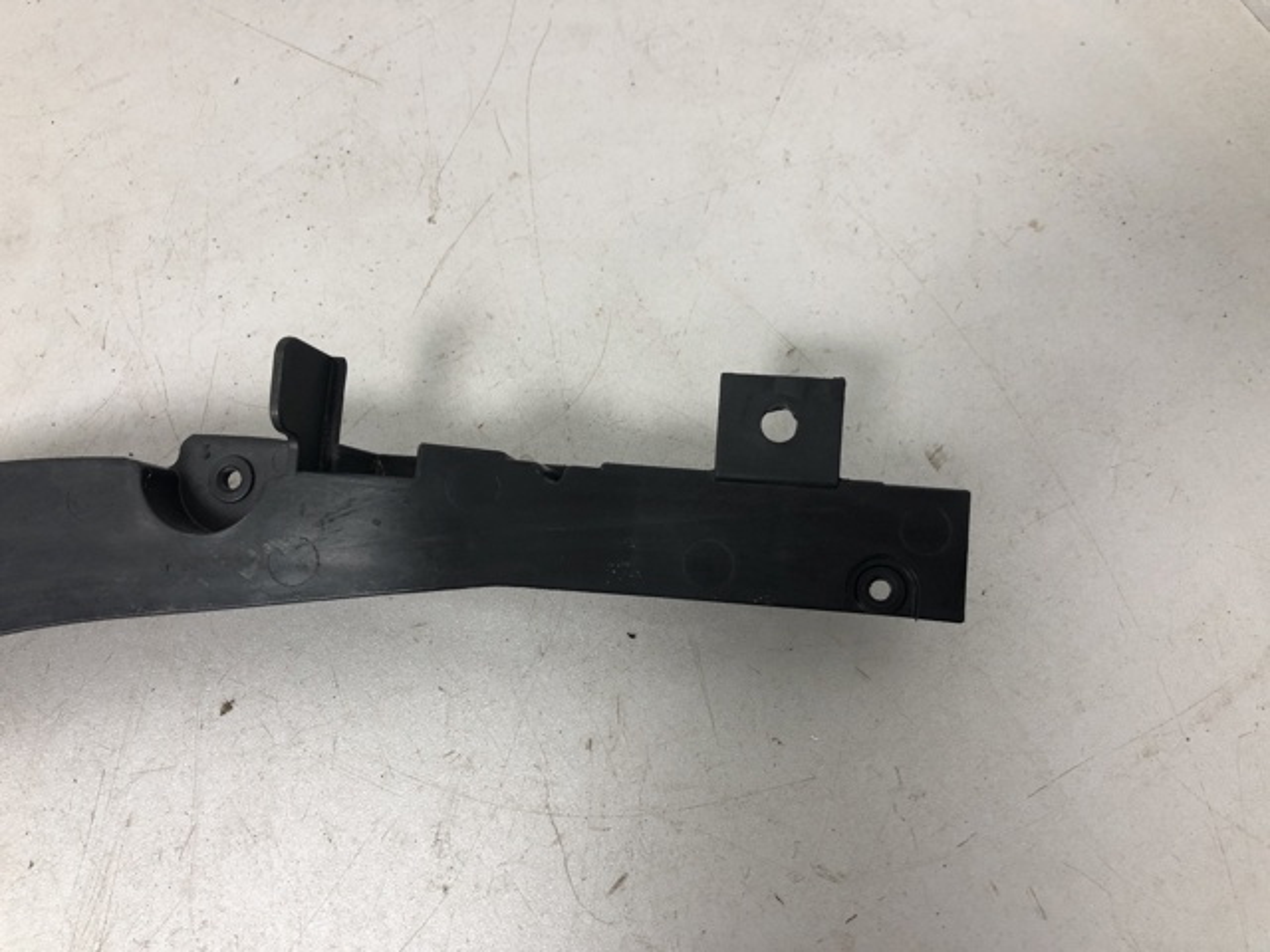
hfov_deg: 63.4
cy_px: 476
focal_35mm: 28
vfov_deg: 49.7
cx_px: 635
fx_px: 1027
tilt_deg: -69.3
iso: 32
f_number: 1.8
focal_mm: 4
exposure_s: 1/17
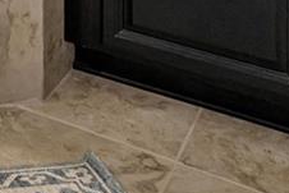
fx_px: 795
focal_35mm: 99
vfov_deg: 10.4
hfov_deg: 17.2
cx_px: -215
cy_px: -364
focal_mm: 14
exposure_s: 1/40
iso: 160
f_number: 8
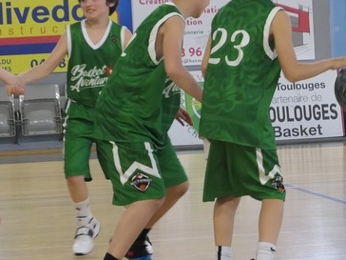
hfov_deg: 8.5
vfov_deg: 6.4
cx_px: 291
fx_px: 2319
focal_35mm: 232
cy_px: 116
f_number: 2.8
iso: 800
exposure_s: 1/125
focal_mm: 26.4
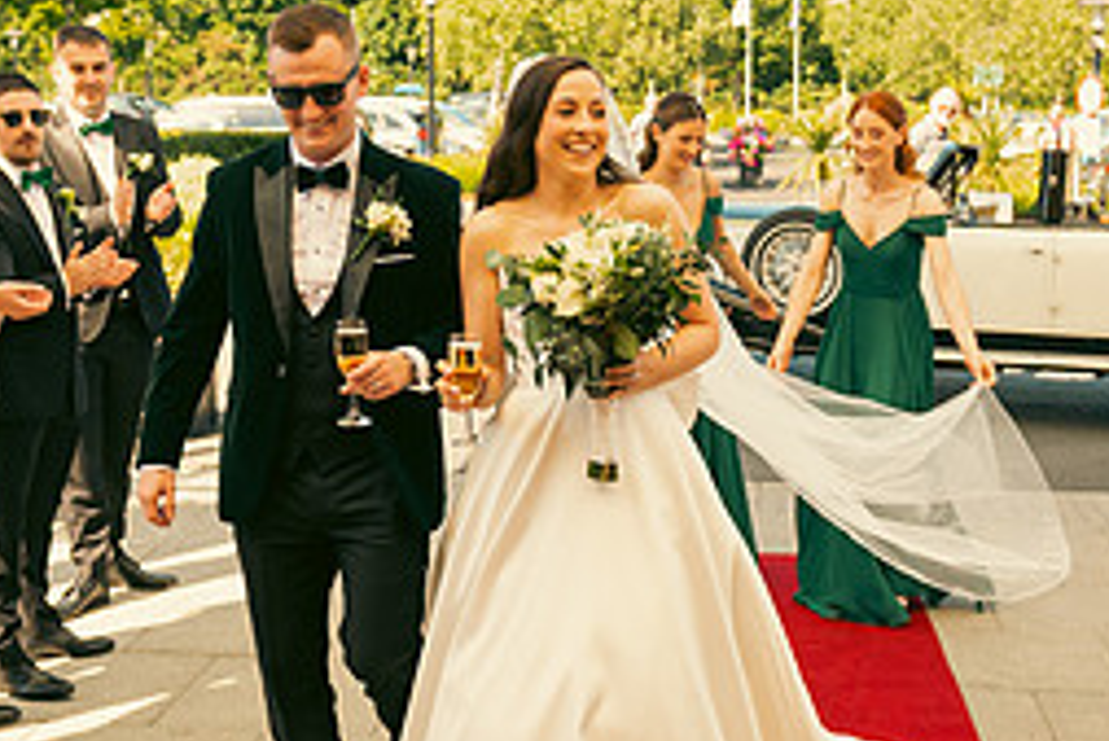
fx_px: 1695
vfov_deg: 24.6
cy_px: 349
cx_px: 583
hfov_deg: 36.2
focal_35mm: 55
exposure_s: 1/400
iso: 125
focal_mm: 24
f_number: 3.5
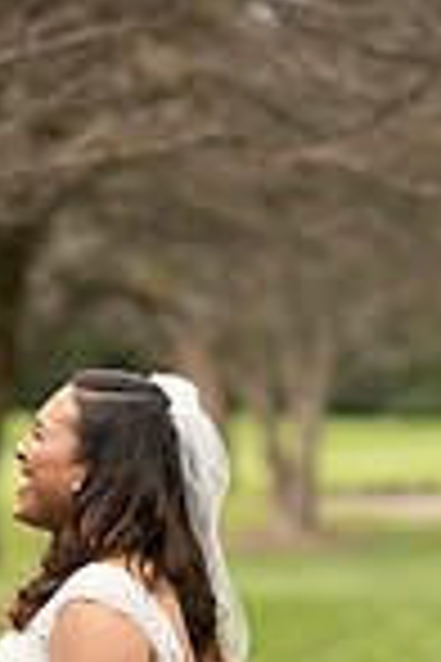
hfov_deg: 5.3
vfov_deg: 7.8
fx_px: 4777
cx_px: -68
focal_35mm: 260
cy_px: 860
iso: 125
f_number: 2.2
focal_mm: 85
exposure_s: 1/400
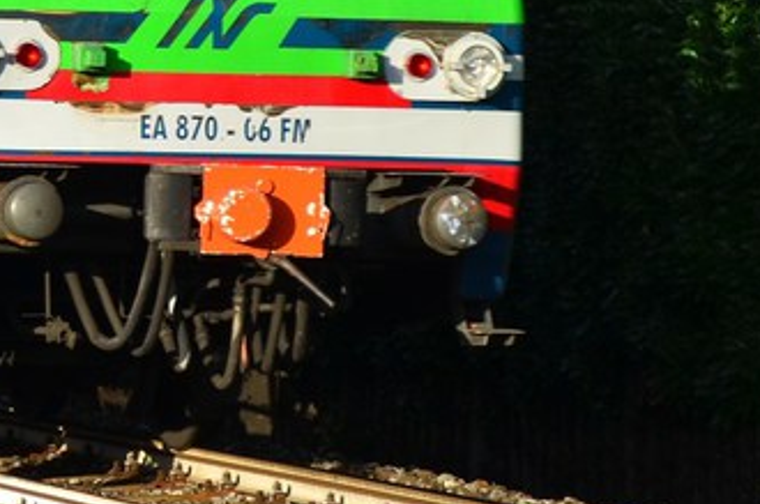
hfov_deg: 7.9
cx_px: -426
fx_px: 5396
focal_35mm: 256
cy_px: -55
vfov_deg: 5.3
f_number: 6.3
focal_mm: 44
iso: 200
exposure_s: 1/800
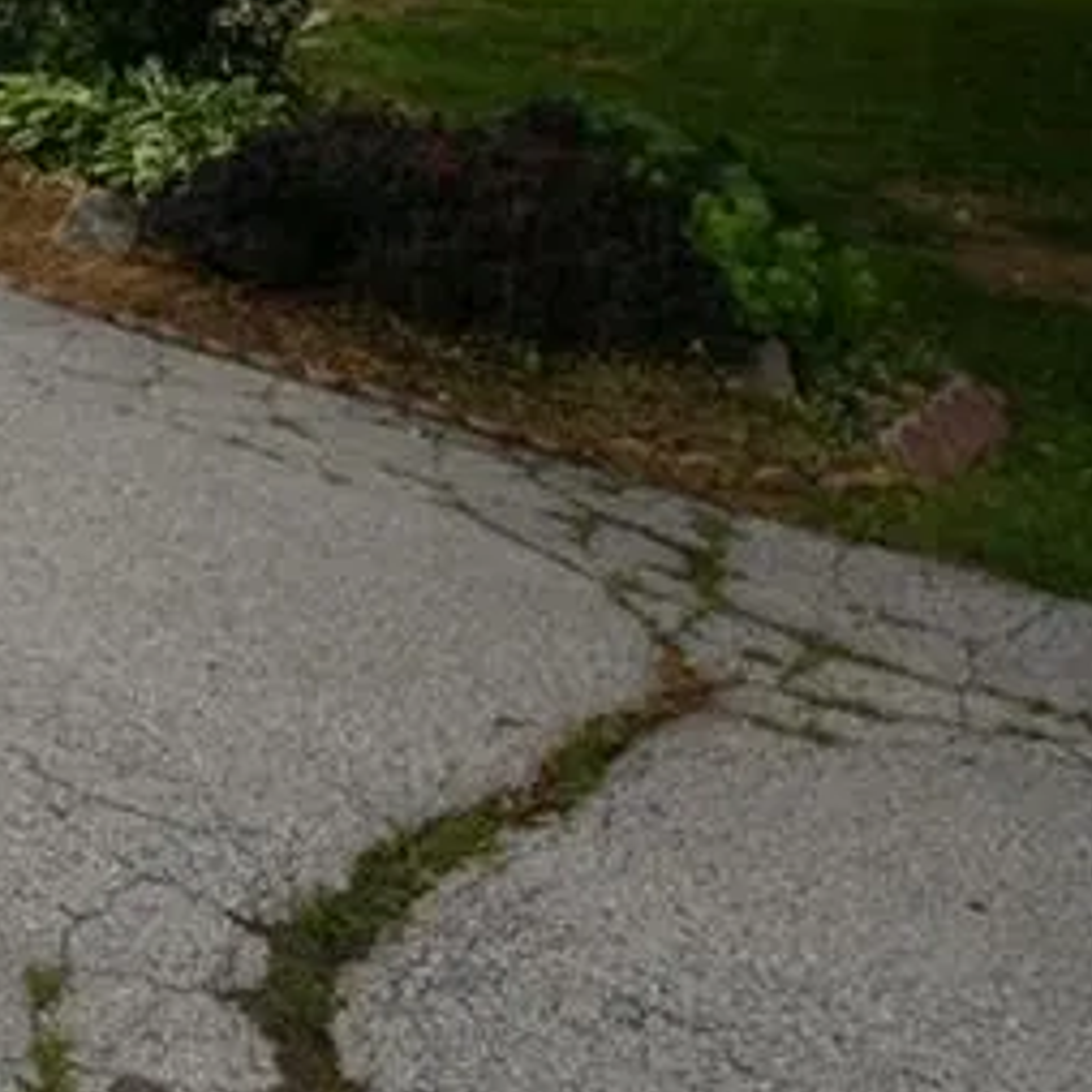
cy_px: -193
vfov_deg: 30.4
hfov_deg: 25.9
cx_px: -559
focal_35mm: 48
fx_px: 1713
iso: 1000
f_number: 22
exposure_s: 1/100
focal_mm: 14
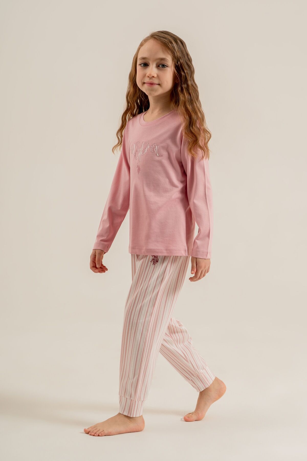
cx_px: 154
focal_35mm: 70
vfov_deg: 28.8
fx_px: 895
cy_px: 230
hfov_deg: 19.5
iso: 160
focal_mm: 70
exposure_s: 1/200
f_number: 8
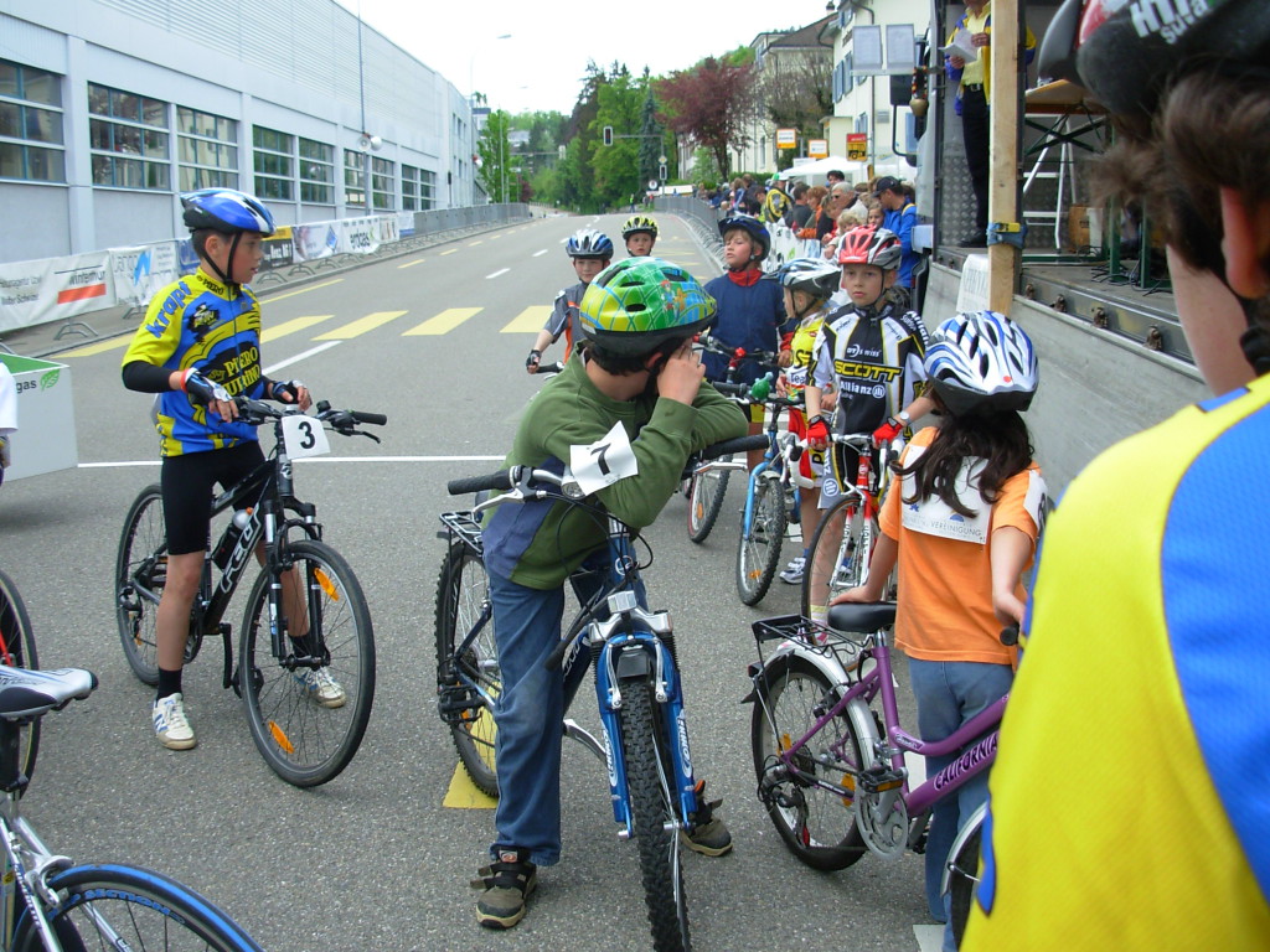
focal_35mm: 38
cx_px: 635
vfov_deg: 37.7
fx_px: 1394
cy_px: 476
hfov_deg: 49.0
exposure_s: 1/304
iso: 50
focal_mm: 6.3
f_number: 2.9
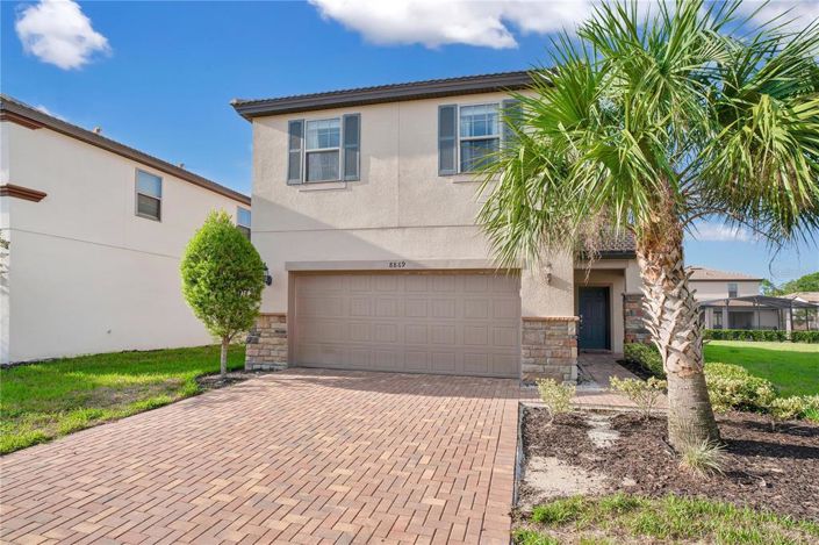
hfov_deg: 96.8
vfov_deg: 73.7
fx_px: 364
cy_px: 272
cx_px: 410
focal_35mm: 16
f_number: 9
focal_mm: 16
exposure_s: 1/125
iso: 100
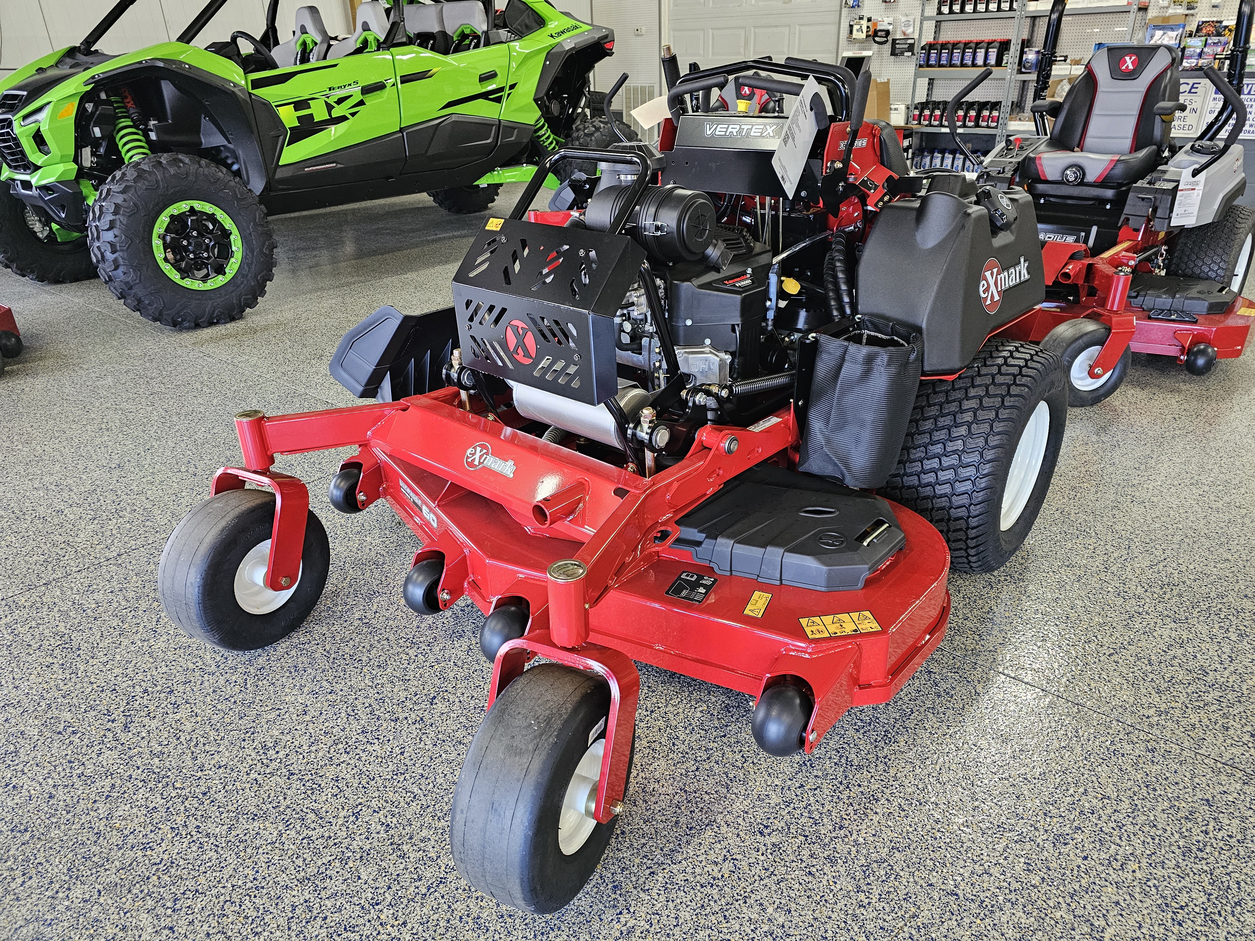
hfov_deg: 73.9
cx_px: 628
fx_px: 834
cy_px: 470
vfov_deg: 58.9
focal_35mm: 23
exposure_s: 1/120
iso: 800
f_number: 1.7
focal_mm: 6.3
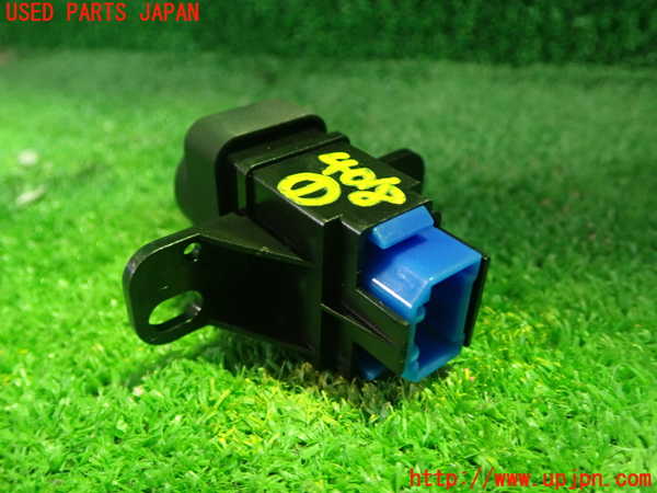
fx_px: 607
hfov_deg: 56.8
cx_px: 328
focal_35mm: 32
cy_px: 246
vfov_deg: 44.2
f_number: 2.4
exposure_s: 1/15
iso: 800
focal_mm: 5.79
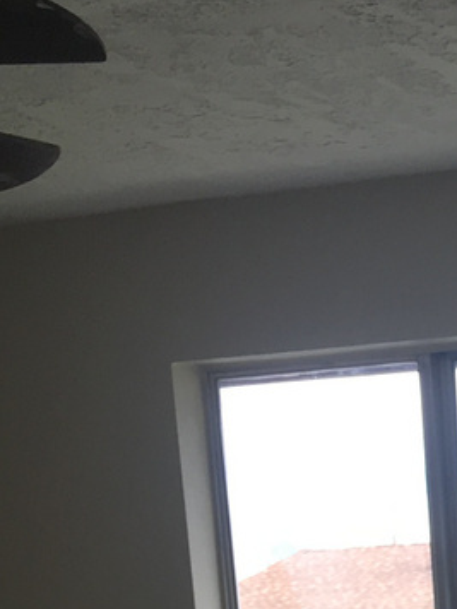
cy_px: 1148
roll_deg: +1.7
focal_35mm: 125
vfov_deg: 13.8
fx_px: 2200
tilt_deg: -11.0
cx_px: 835
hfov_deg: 11.0
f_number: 2.2
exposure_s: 1/172
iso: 25
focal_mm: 4.15
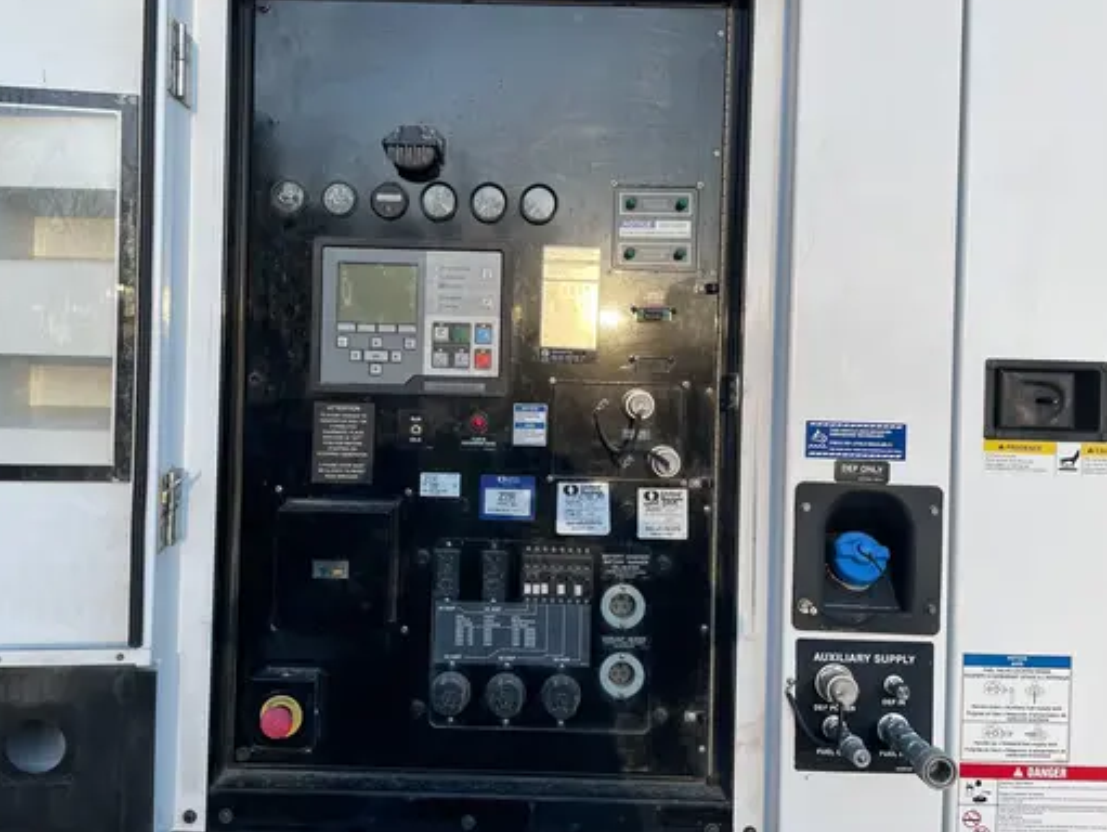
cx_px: 520
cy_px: 404
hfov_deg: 63.4
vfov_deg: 49.8
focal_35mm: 28
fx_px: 896
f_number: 1.6
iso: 50
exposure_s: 1/754
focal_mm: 4.2
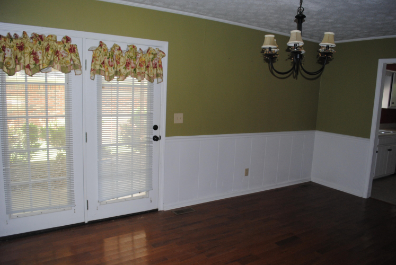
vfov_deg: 48.0
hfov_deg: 67.3
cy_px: 132
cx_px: 198
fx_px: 297
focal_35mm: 27
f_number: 4
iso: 400
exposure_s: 1/60
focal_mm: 18
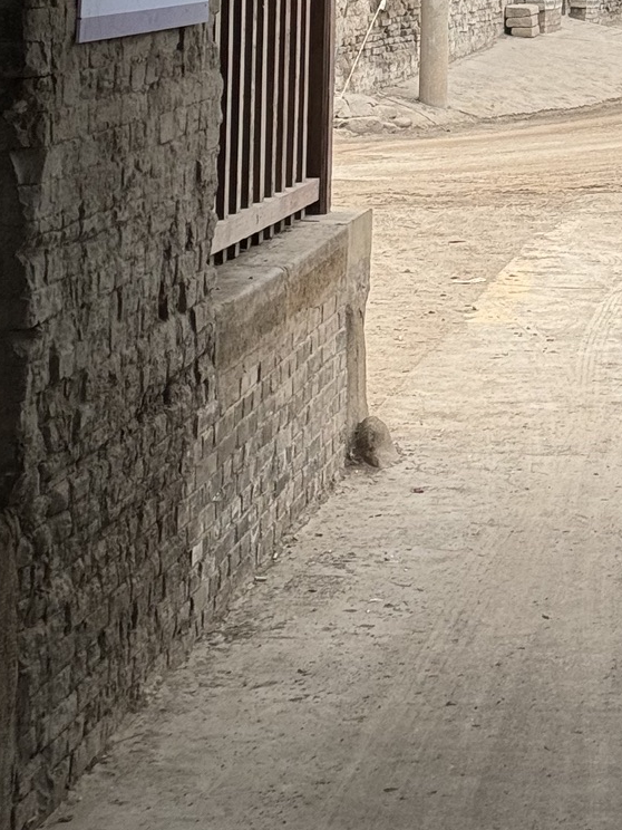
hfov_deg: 11.3
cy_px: -197
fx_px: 3091
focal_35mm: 129
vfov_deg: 14.7
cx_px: 759
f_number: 1.78
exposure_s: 1/1059
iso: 64
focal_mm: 6.86
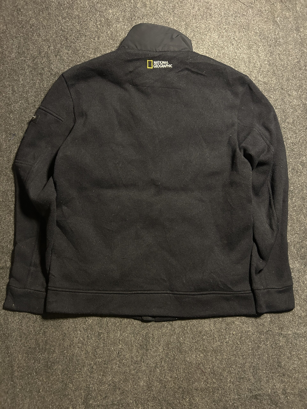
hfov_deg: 53.1
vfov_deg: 67.3
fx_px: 307
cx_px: 154
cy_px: 204
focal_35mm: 26
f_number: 1.5
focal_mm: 5.7
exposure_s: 1/33
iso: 640
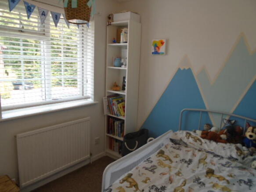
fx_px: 192
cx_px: 128
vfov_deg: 53.0
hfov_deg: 67.3
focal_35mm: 26
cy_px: 96
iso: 100
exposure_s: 1/50
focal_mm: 4.6
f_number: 3.2
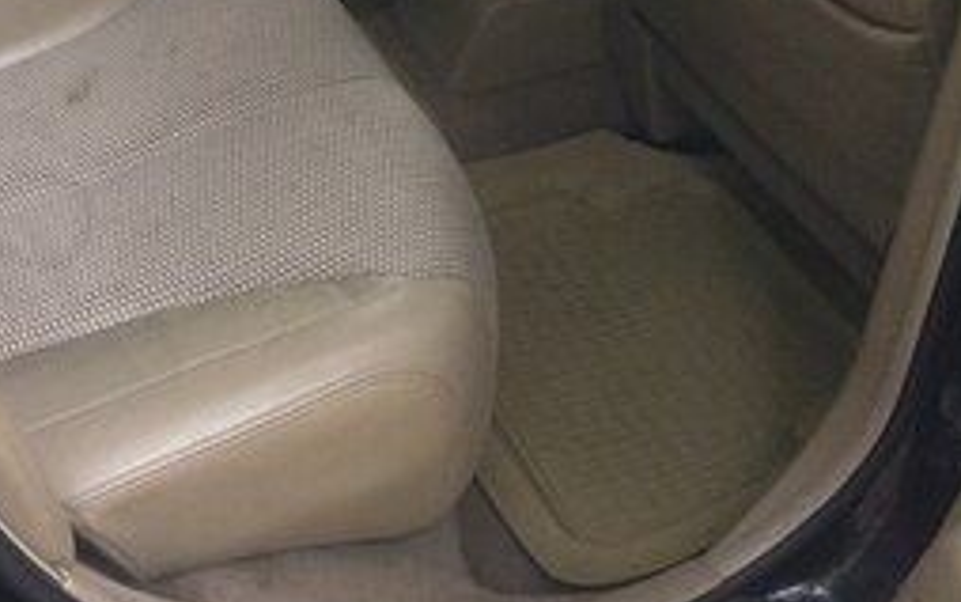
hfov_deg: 33.4
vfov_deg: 20.5
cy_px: -83
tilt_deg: -33.8
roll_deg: -3.7
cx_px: 265
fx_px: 1572
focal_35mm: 60
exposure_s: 1/33
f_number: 2.2
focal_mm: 4.15
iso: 160
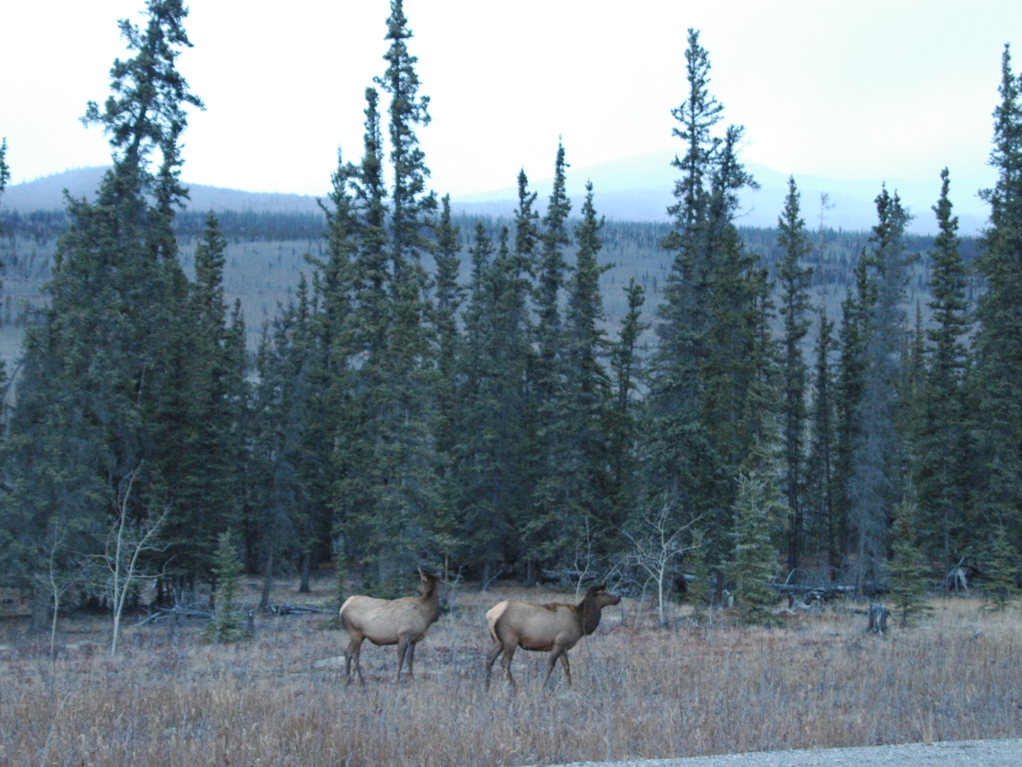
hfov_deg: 28.1
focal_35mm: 69
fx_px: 2037
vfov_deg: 21.3
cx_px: 465
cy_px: 386
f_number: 5.6
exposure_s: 1/30
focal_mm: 42
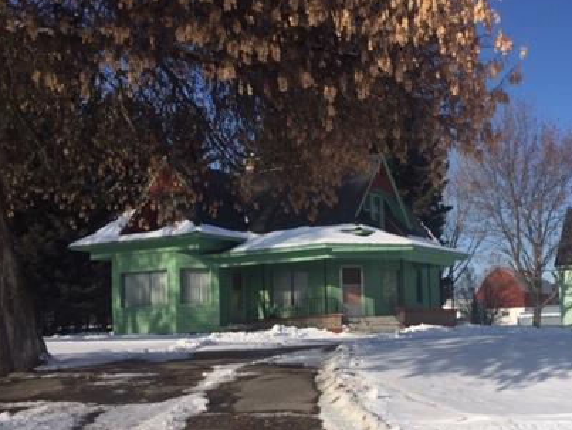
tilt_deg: +5.0
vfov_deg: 31.4
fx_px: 761
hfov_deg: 39.8
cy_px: 277
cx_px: 446
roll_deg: +3.0
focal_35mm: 46
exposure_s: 1/4950
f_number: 2.2
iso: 32
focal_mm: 4.15
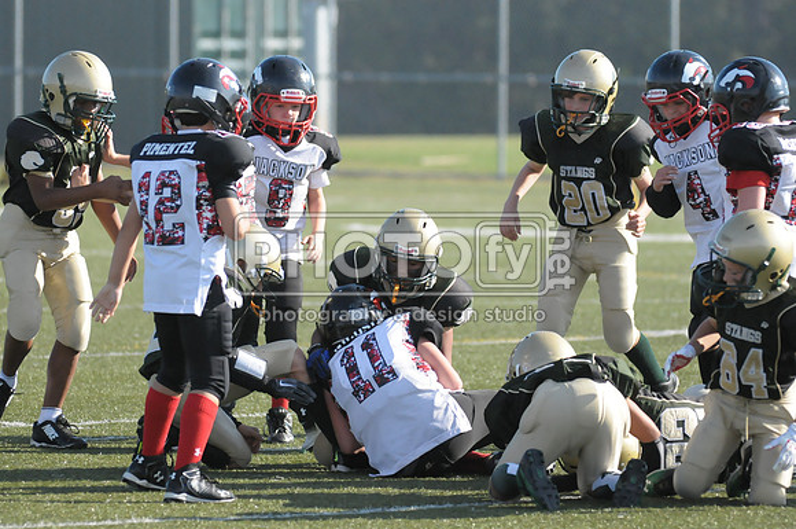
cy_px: 264
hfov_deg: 6.3
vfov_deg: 4.2
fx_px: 7286
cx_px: 398
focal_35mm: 330
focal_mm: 220
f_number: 4
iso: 1600
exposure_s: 1/5000
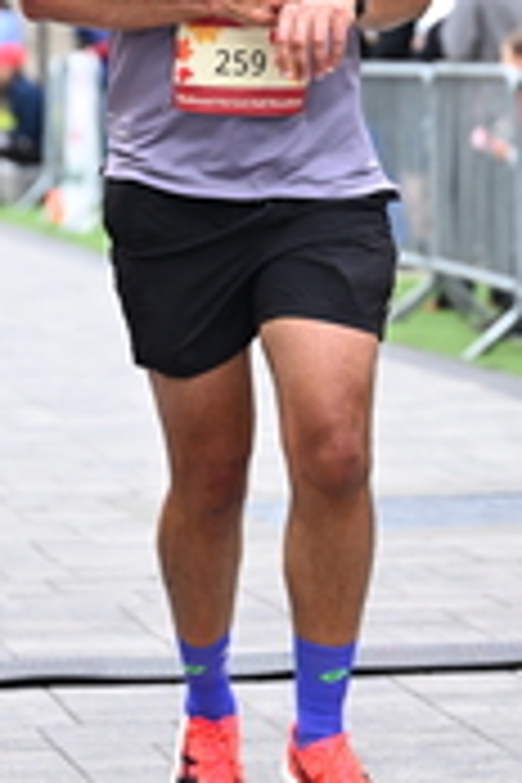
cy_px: -27
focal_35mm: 250
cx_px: 268
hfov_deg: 5.5
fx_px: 5437
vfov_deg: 8.2
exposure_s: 1/1600
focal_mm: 79
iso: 1250
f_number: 2.8
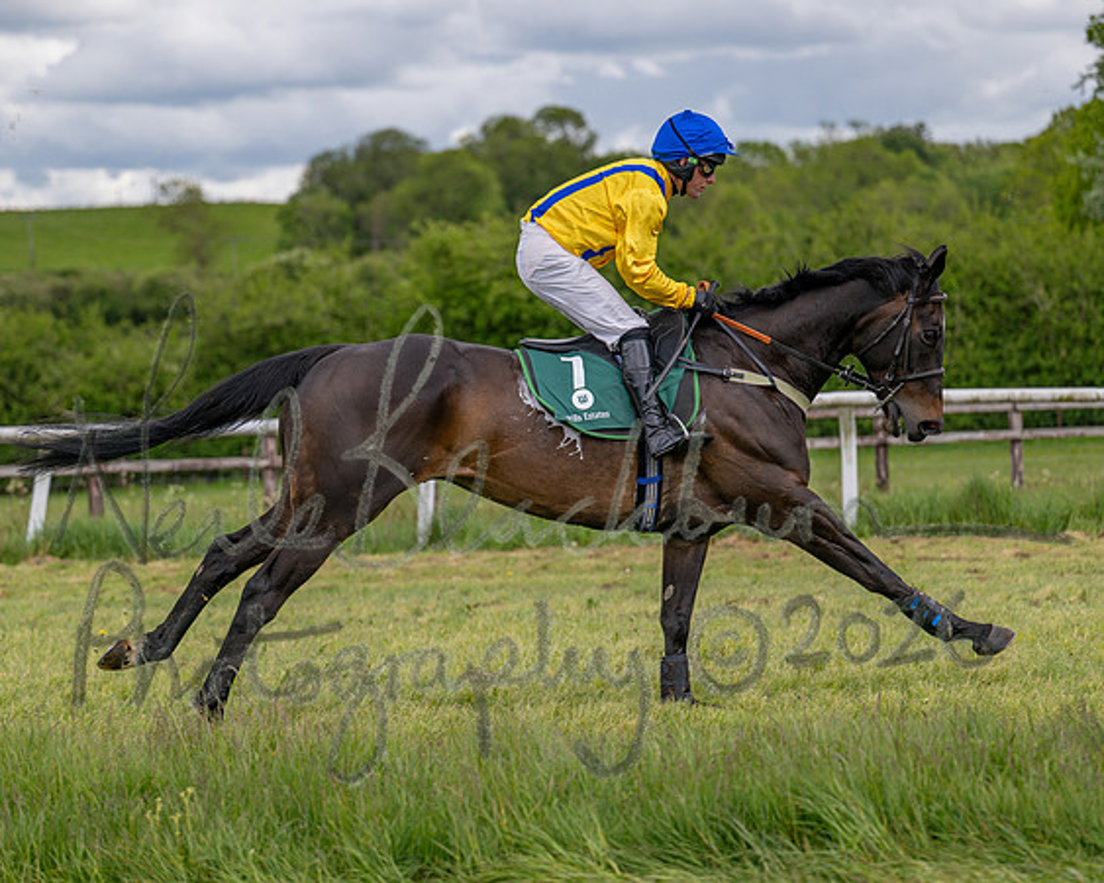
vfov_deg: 14.4
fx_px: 3495
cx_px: 442
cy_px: 442
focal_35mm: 107
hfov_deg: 17.9
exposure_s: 1/2000
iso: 200
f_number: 2.8
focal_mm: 95
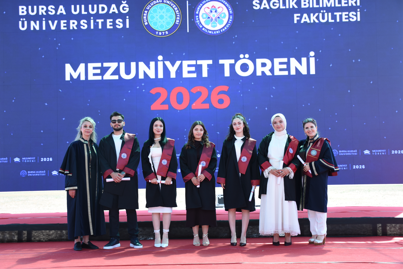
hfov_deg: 43.6
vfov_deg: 29.9
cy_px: 134
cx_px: 202
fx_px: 504
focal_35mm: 45
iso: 200
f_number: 5
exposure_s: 1/250
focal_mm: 30
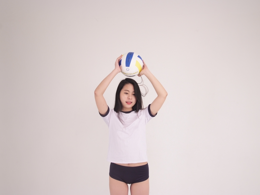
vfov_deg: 33.6
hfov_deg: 43.8
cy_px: 97
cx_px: 128
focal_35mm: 43
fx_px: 323
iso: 640
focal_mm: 26
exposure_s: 1/125
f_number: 5.6
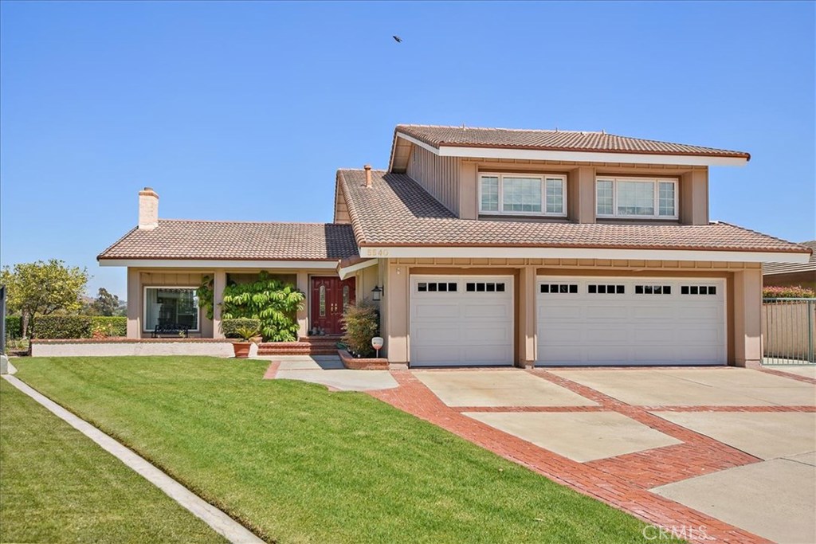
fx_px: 680
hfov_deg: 61.9
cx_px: 408
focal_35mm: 30
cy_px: 272
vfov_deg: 43.6
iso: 100
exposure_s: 1/800
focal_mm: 20
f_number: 5
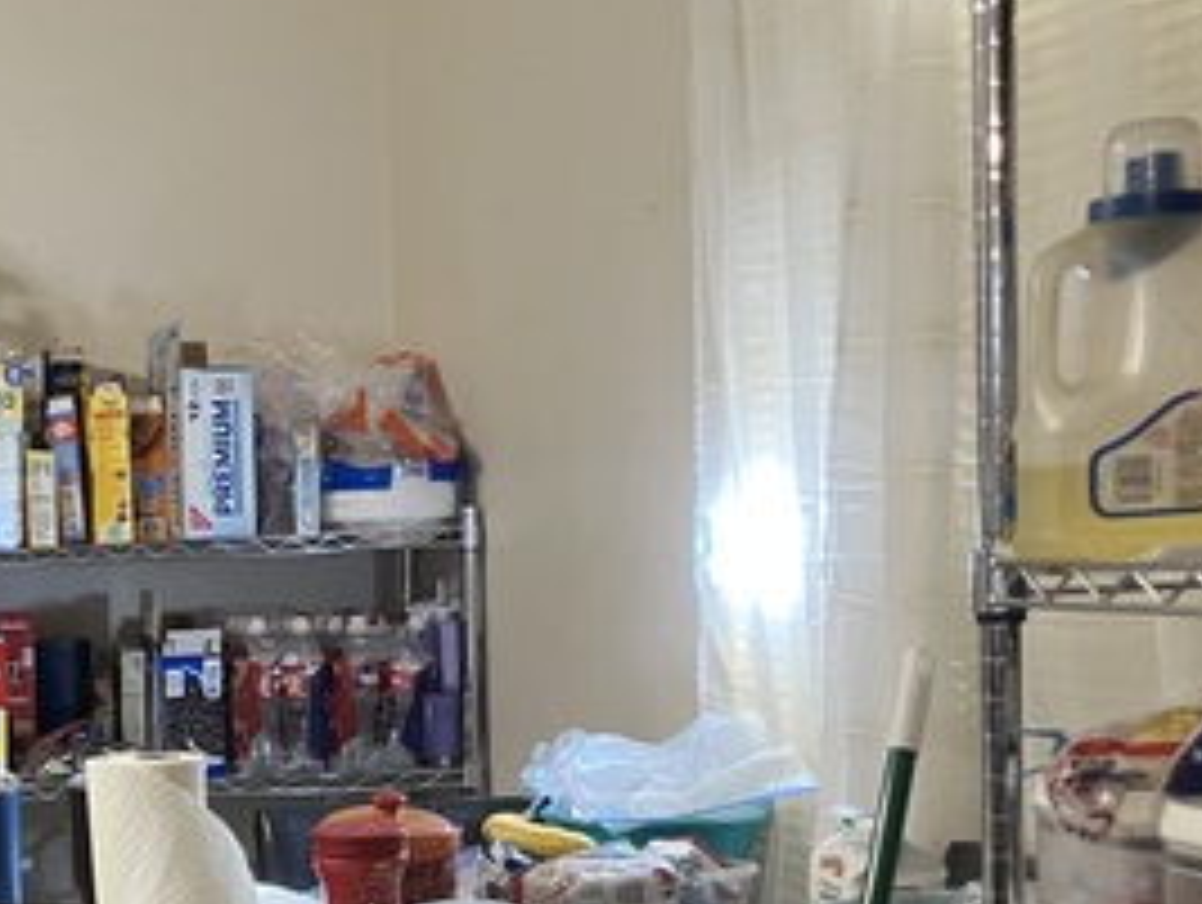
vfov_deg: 21.6
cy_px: 769
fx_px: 2330
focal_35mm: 67
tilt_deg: -5.4
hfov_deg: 27.7
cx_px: 81
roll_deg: +2.4
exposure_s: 1/60
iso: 320
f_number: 1.8
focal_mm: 3.99
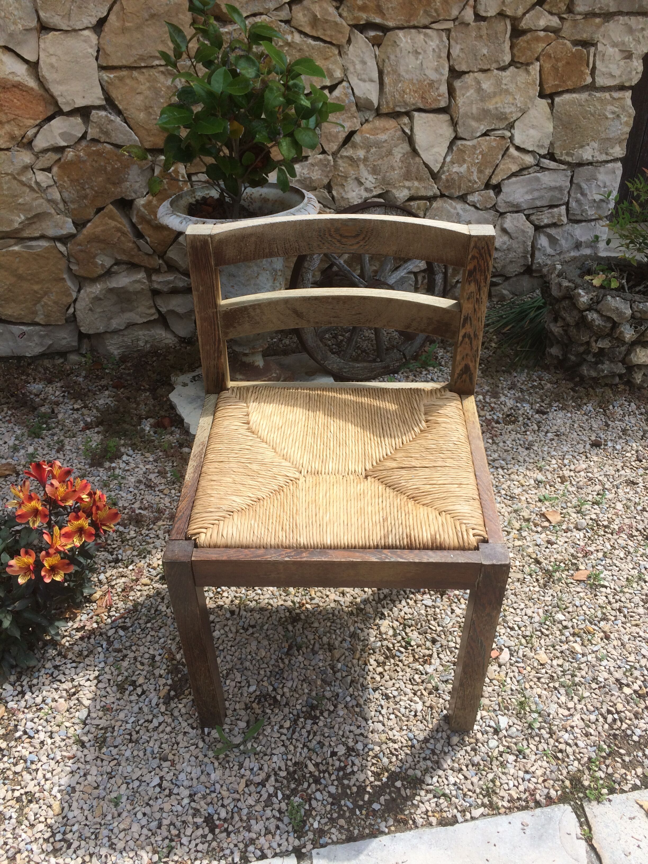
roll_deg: +0.6
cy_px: 432
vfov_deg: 61.7
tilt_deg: -38.6
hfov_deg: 48.2
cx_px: 324
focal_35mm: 29
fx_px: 724
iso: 32
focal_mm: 4.15
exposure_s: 1/1001
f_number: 2.2
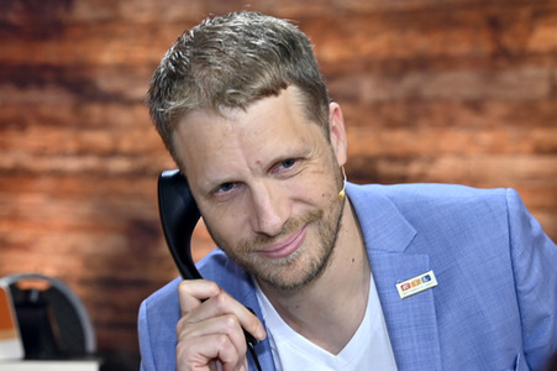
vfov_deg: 23.3
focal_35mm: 58
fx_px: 897
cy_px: 186
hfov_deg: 34.5
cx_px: 278
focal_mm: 58
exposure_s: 1/200
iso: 1000
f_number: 4
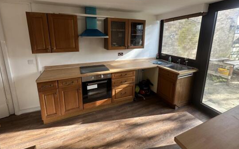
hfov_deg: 97.8
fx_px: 104
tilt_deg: -11.1
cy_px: 56
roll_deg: +0.2
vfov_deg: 70.1
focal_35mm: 16
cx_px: 115
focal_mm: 2.22
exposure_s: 1/99
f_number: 2.2
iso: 50
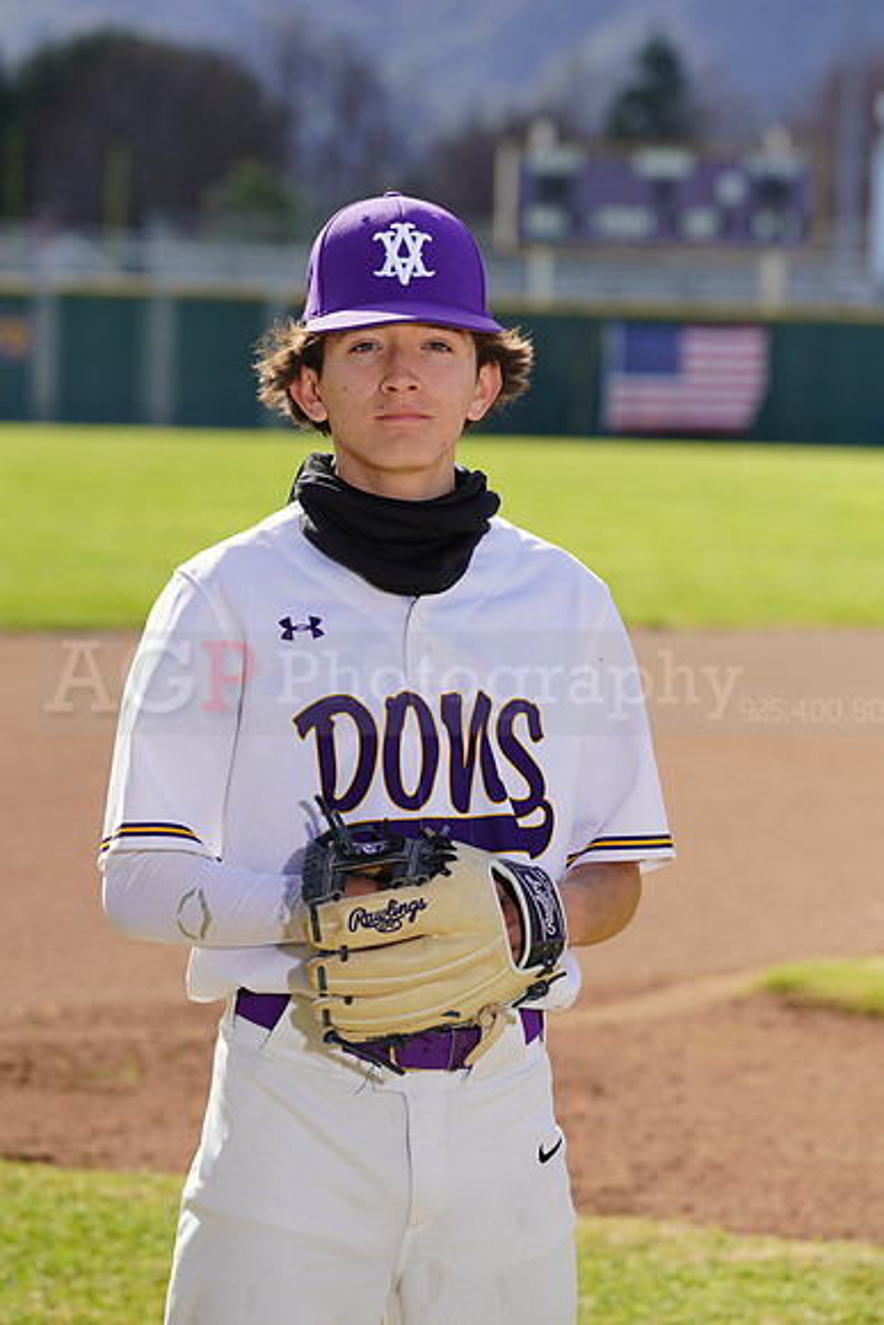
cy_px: 662
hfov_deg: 6.9
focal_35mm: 200
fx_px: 7362
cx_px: 442
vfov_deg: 10.3
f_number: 8
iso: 100
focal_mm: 200
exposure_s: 1/250
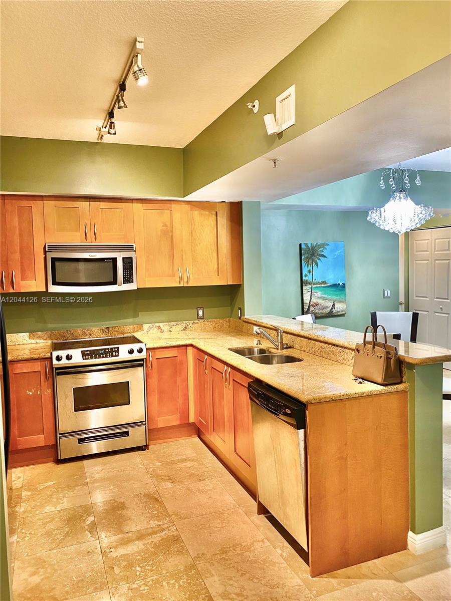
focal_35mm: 26
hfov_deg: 53.1
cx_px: 226
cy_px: 300
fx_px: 452
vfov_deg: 67.3
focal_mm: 4.25
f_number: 1.8
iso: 200
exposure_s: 1/60
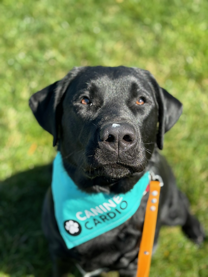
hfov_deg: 28.0
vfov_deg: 36.8
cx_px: 104
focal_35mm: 52
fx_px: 417
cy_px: 138
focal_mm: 5.96
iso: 32
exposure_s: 1/818
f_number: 1.6
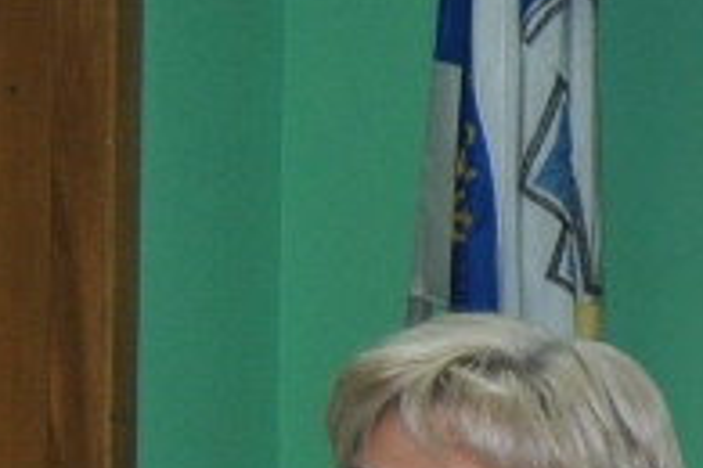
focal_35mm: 292
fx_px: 5702
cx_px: 1675
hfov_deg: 6.7
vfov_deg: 4.7
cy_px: 740
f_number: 4
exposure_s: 1/60
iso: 200
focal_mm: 28
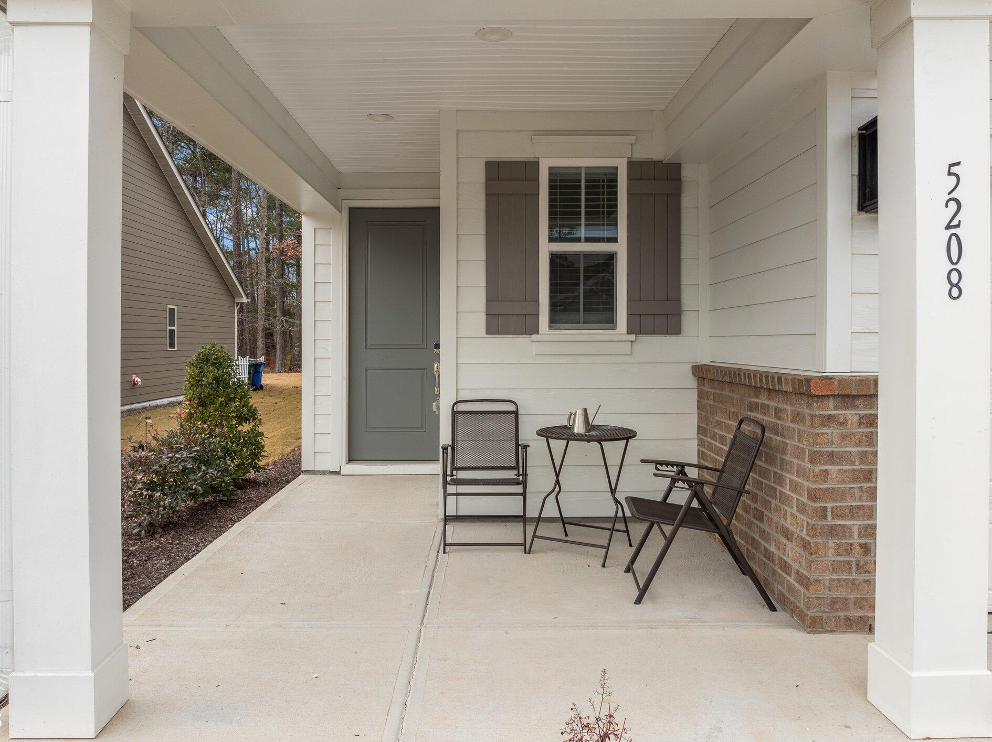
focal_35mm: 26
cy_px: 354
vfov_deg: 53.0
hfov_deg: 67.3
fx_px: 745
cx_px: 479
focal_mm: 12.29
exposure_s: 1/500
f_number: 2.8
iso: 100
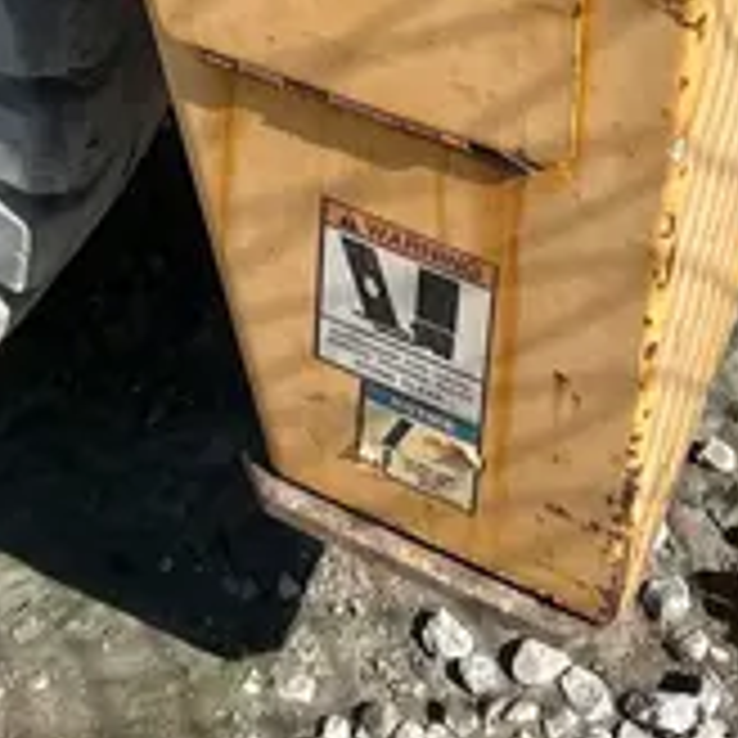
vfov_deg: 14.2
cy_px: -731
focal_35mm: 103
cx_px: 63
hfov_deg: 16.7
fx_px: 2484
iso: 50
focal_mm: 5.7
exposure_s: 1/3257
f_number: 1.5
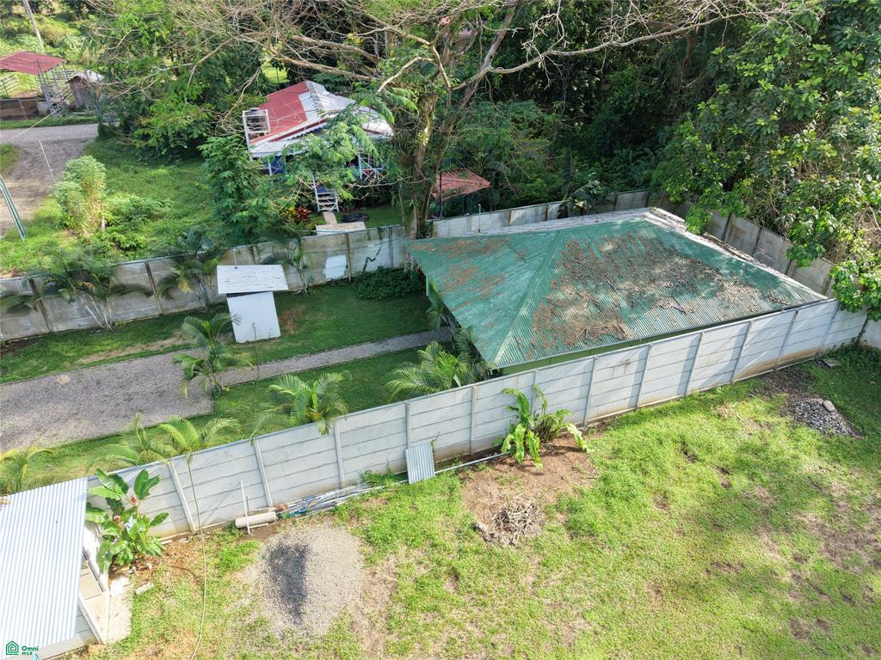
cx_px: 440
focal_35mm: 24
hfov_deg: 71.6
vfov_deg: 56.8
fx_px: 611
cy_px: 330
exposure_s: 1/500
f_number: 1.8
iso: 230
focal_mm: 8.67
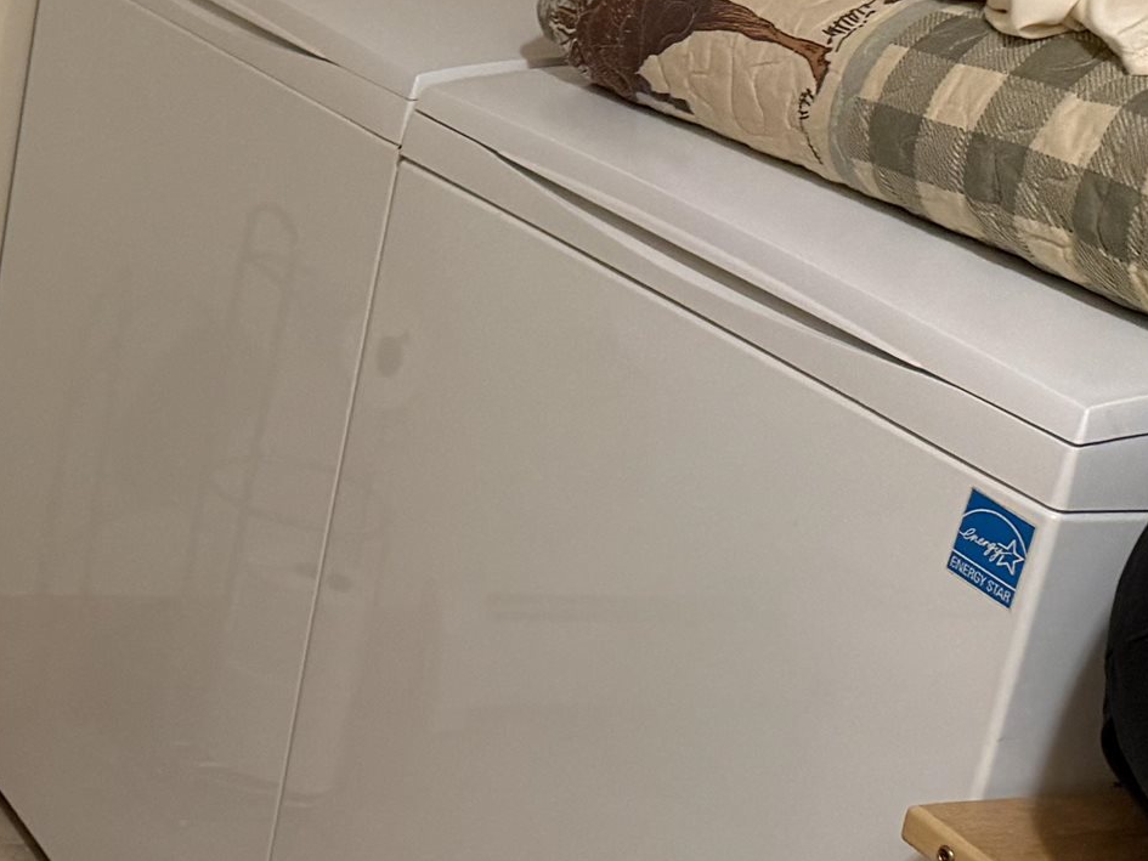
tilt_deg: -18.3
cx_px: -491
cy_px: 222
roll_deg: -4.4
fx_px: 2587
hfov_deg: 21.6
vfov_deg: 18.8
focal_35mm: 78
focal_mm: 6.76
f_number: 1.78
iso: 320
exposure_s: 1/60
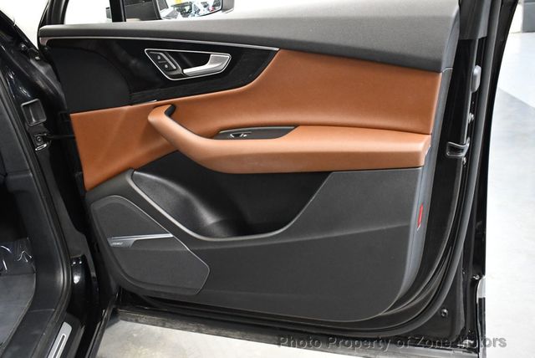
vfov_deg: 36.9
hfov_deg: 53.1
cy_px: 179
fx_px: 535
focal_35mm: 36
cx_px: 268
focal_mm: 18
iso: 3200
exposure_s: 1/60
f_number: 3.5
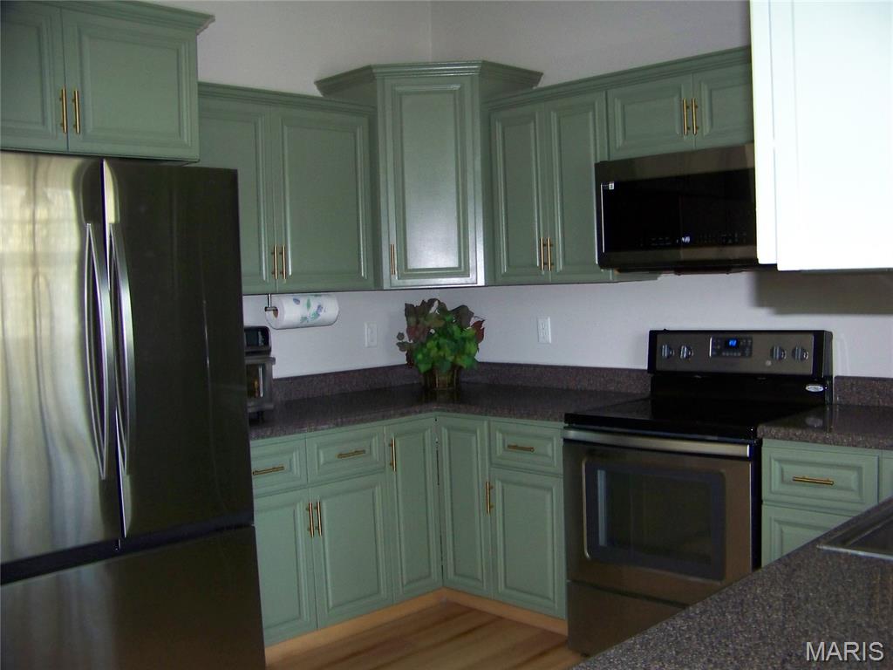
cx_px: 446
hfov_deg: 51.4
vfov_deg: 39.7
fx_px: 929
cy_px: 335
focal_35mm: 36
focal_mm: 5.85
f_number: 2.8
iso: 200
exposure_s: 1/30
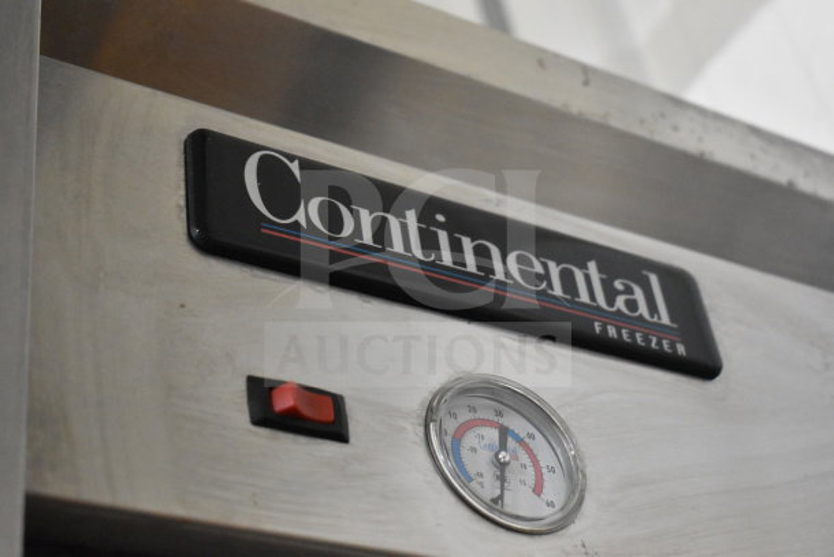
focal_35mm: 68
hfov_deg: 29.9
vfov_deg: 20.2
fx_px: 1564
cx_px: 417
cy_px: 278
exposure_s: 1/250
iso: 6400
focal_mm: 45
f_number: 5
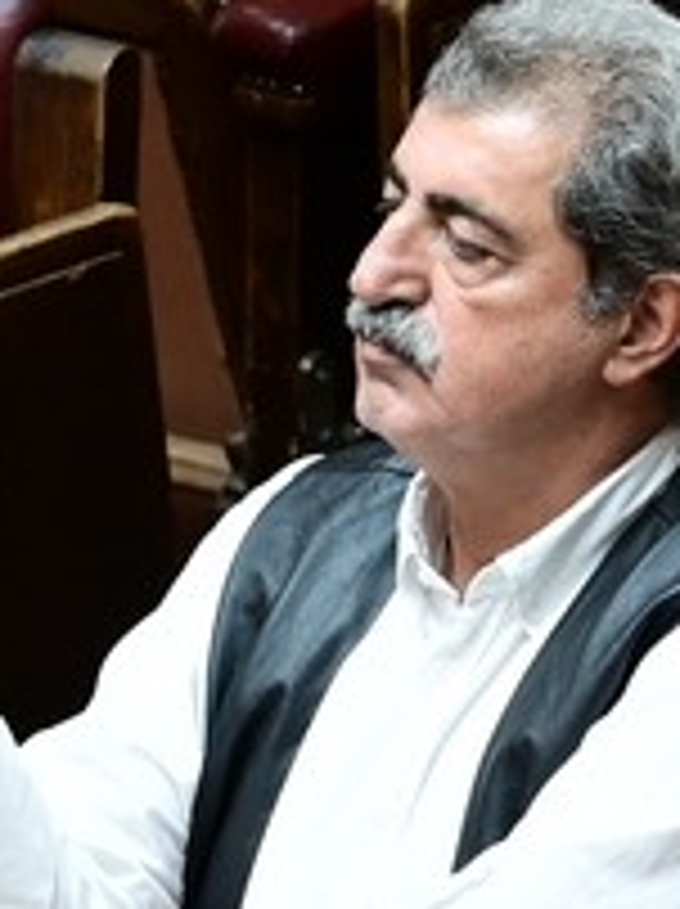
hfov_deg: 1.8
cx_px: 275
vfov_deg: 2.4
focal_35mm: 825
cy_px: 718
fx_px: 21654
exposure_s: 1/125
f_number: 4.5
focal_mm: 165
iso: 800
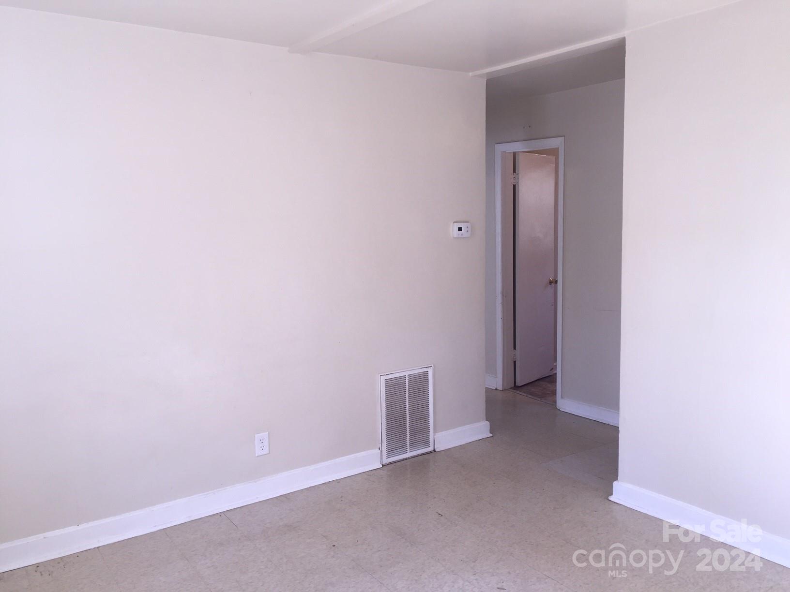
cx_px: 395
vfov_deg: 48.2
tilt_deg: -7.2
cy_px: 296
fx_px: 662
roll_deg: +1.6
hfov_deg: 61.7
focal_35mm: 29
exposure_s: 1/34
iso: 32
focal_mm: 4.15
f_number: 2.2
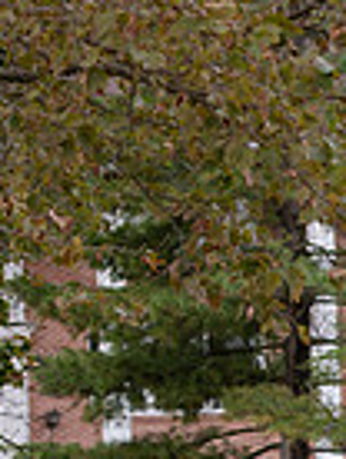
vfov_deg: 5.2
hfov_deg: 3.8
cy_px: 464
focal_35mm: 383
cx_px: 729
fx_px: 5089
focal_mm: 95
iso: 250
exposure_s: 1/320
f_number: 4.5
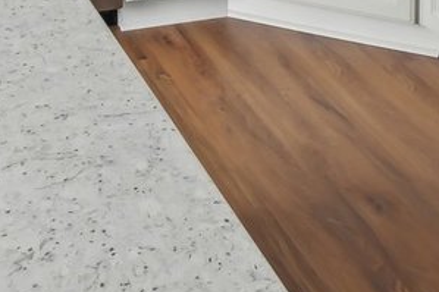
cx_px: 154
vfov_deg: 12.5
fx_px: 1060
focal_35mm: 87
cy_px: -399
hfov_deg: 23.3
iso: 400
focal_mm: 16
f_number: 13
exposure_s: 1/50
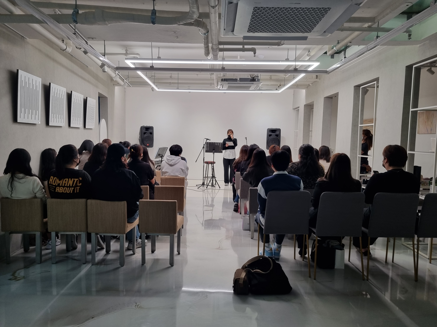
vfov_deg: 53.1
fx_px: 328
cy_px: 164
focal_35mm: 26
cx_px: 218
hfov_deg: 67.3
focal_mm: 5.4
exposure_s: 1/120
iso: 80
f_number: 1.8
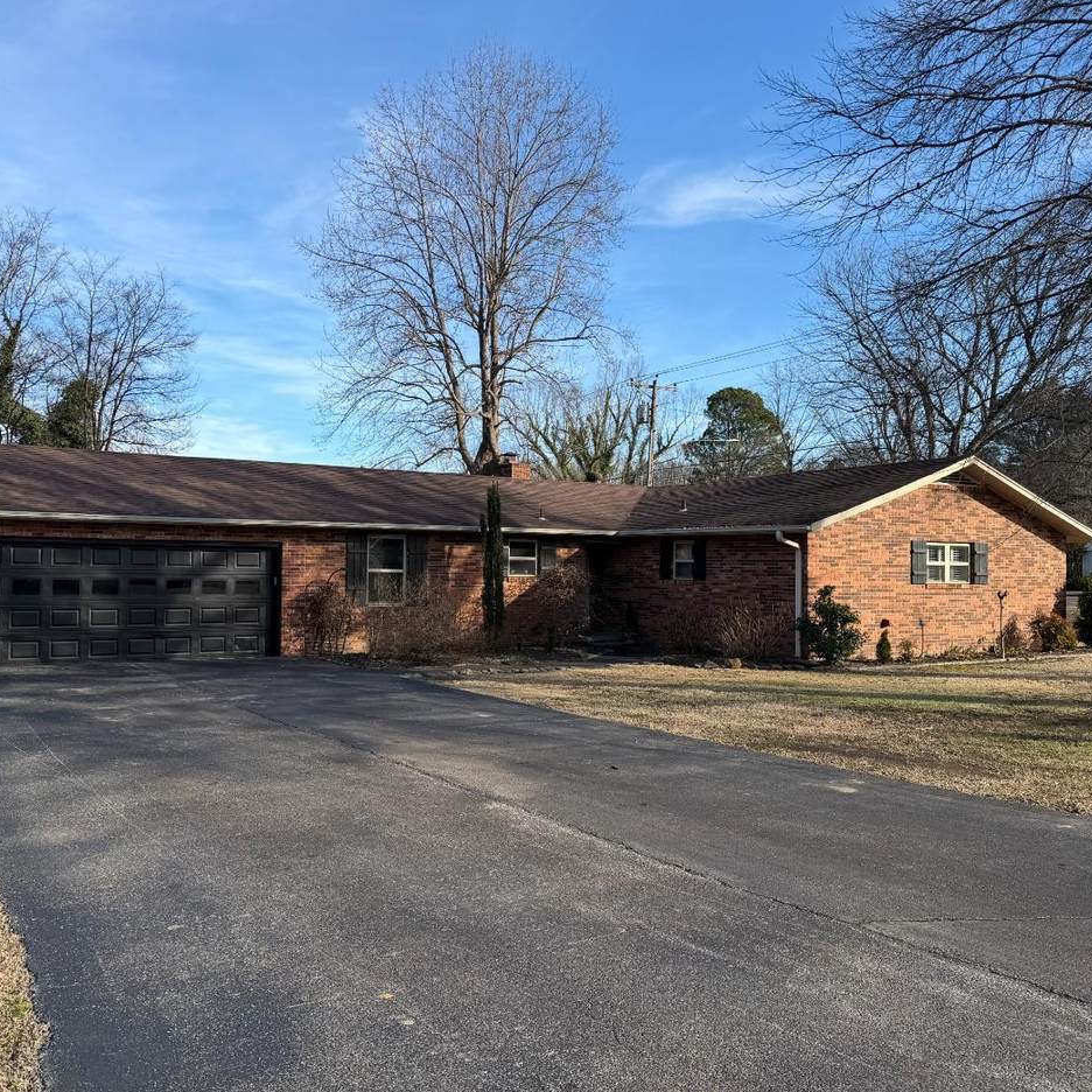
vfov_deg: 55.6
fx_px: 1035
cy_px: 540
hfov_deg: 55.5
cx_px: 482
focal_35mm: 29
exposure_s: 1/2299
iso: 80
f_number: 1.78
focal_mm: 6.76
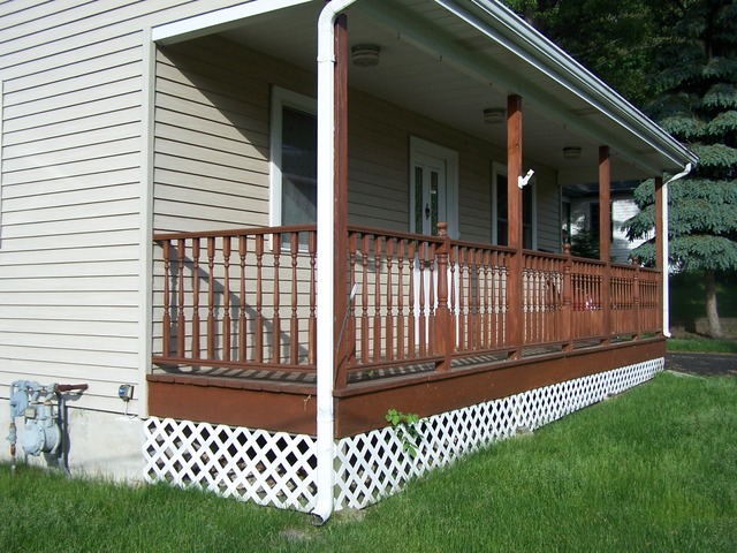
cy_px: 276
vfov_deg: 37.7
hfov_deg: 49.0
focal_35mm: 38
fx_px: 809
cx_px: 368
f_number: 2.8
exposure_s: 1/1000
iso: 80
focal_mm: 6.3
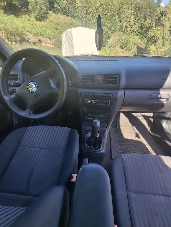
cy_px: 114
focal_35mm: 16
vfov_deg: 94.5
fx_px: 105
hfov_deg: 78.1
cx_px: 86
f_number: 2.2
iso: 40
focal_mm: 1.64
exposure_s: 1/208
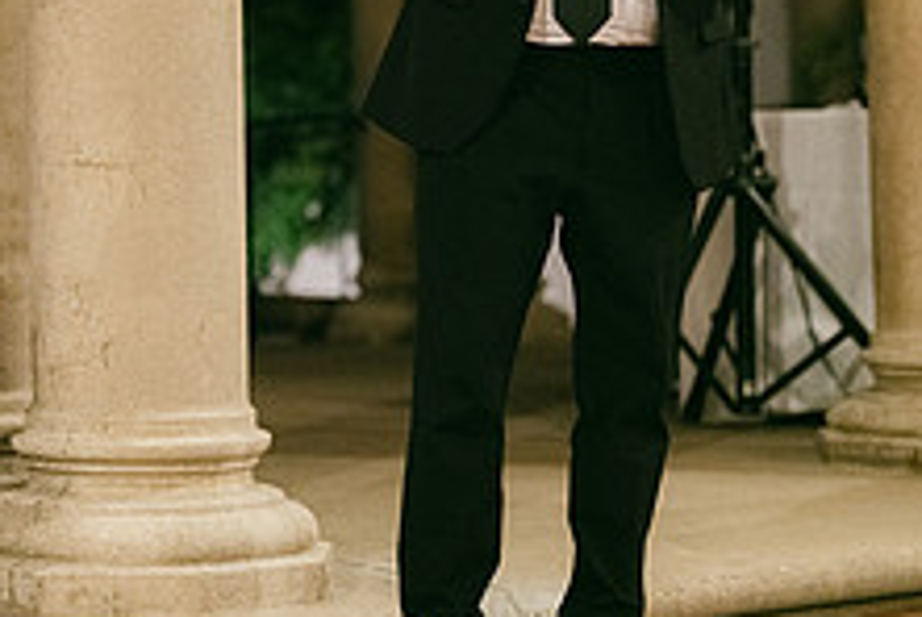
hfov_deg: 16.5
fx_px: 3077
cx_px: -79
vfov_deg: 11.4
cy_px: 15
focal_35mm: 120
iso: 5000
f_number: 1.7
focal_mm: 55
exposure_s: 1/125
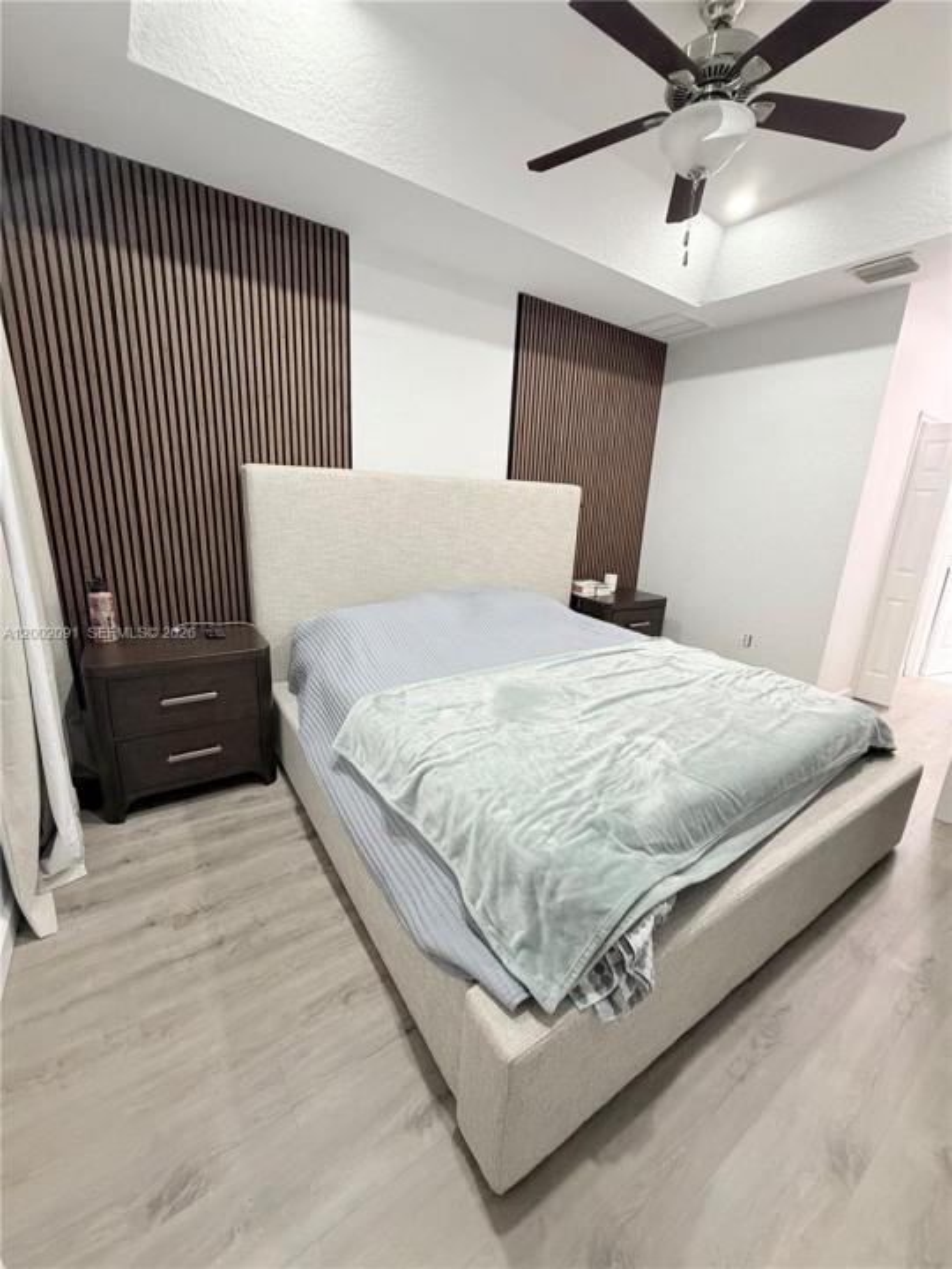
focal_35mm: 14
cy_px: 634
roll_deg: -2.7
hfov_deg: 85.7
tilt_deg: -14.0
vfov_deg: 102.1
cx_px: 476
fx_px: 513
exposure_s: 1/60
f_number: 2.2
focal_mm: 2.22
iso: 400
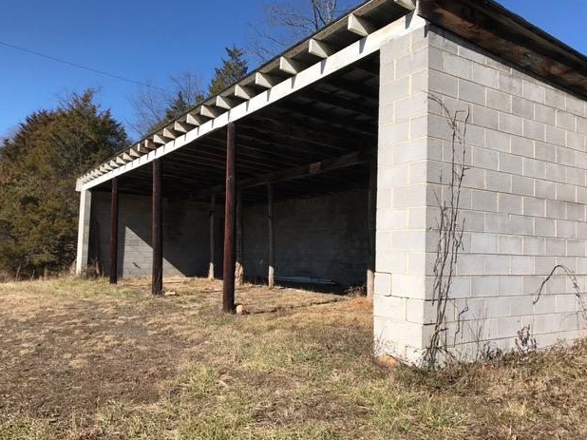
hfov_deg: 61.7
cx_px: 294
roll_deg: -2.5
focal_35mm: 29
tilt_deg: +6.0
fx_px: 492
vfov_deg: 48.2
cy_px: 222
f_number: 1.8
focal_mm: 3.99
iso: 20
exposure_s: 1/2457
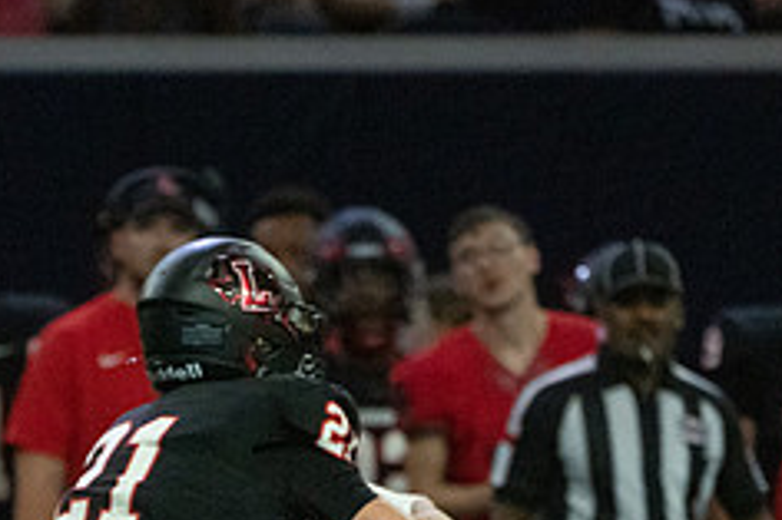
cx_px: 201
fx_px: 26286
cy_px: 721
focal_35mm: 1211
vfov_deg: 1.1
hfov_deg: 1.7
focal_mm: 388
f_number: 5.6
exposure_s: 1/1000
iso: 8000
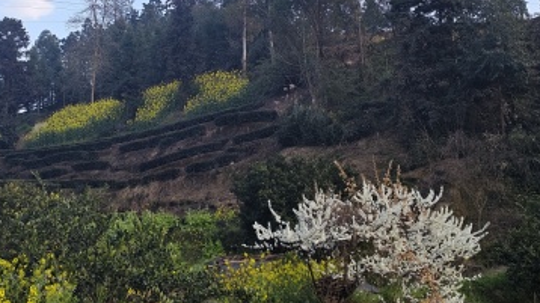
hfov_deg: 36.9
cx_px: 186
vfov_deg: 20.4
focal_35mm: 56
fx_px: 801
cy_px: -30
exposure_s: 1/342
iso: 71
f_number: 1.88
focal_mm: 5.56
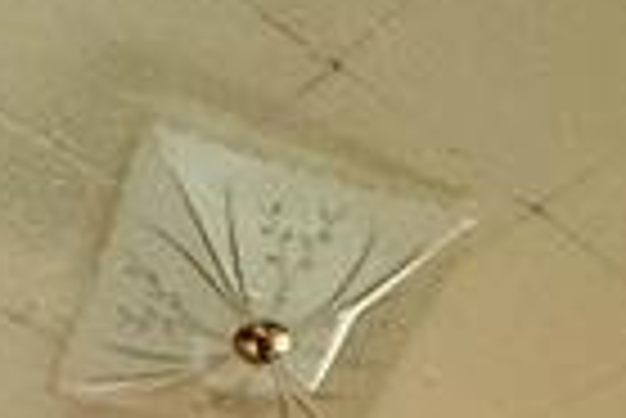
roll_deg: +0.2
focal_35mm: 107
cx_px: 549
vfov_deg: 8.5
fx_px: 1863
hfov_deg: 18.8
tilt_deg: -1.8
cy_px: 1551
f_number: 2.2
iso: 400
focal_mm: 2.22
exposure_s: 1/60
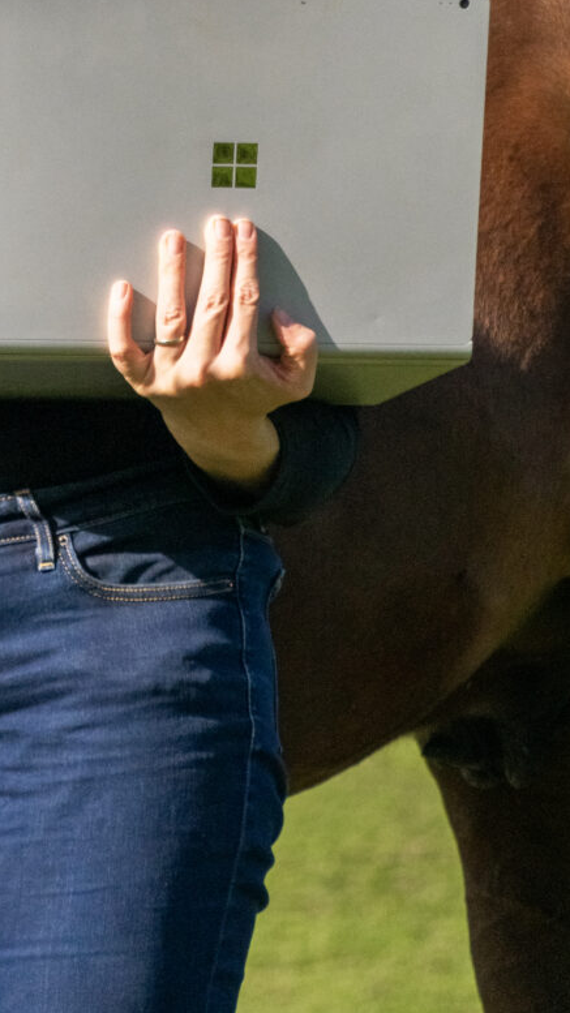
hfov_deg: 3.2
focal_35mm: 379
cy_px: 76
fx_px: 10185
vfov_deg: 5.7
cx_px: -22
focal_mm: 122
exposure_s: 1/4000
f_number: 5.6
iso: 800
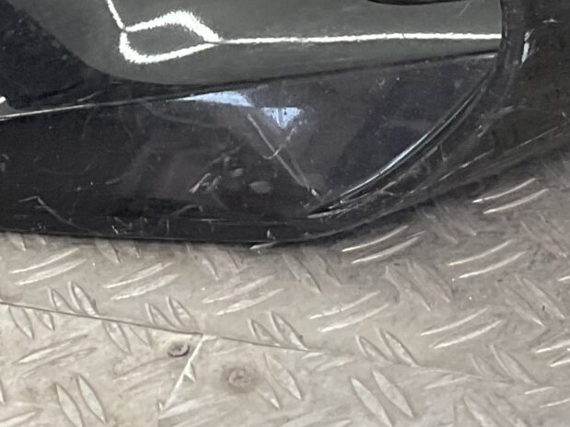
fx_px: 1976
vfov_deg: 11.2
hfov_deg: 16.3
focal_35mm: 120
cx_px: 96
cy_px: -435
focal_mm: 3
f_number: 1.8
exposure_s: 1/100
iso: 25
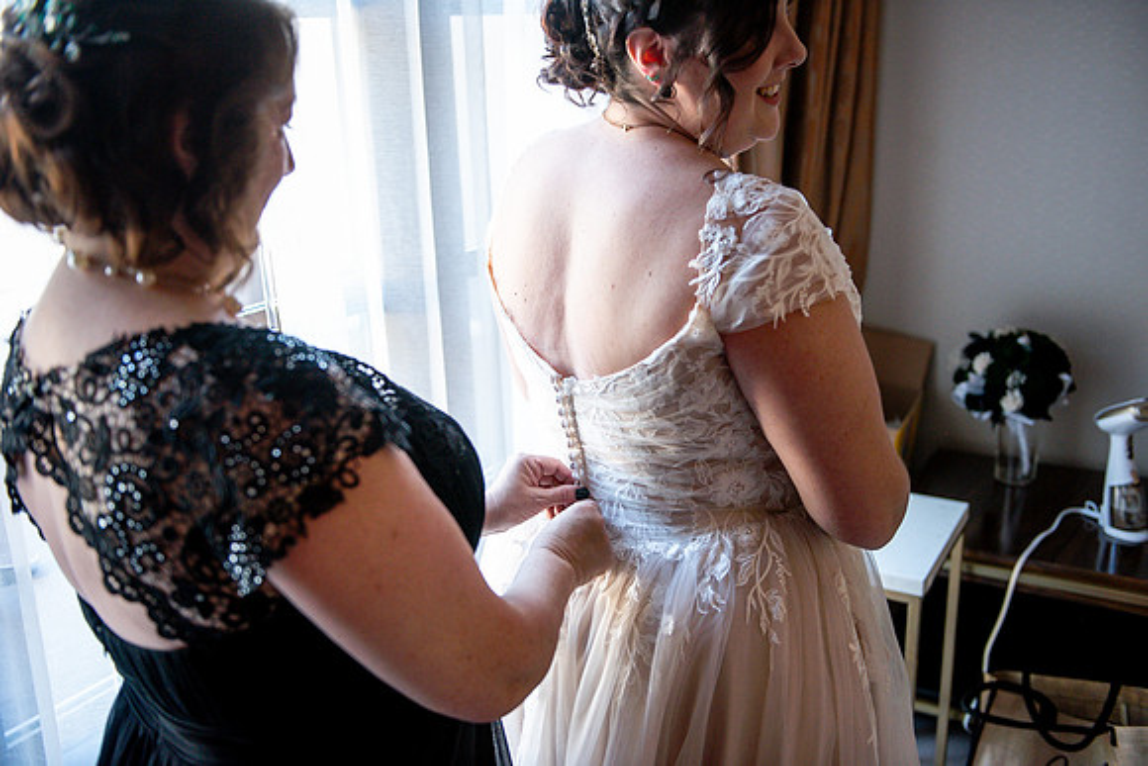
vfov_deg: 36.9
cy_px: 383
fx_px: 1148
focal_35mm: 36
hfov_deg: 53.1
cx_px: 574
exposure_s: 1/160
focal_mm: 36
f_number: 2.8
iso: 1000
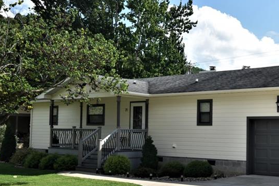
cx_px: 196
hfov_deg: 34.6
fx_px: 442
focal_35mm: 57
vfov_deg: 23.7
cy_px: 113
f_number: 8
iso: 320
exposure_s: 1/250
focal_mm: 20
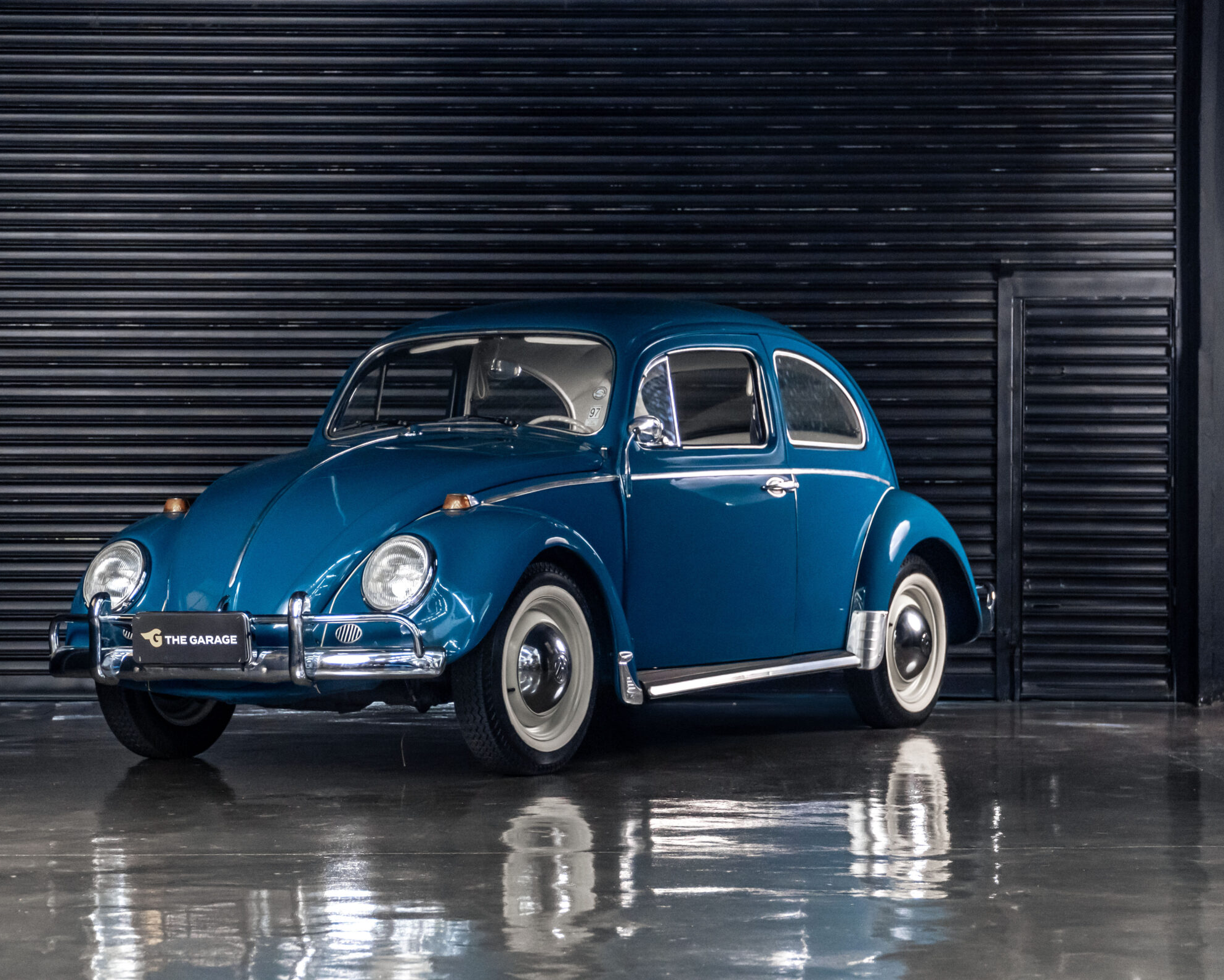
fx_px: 3079
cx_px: 572
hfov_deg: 22.5
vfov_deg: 18.1
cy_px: 489
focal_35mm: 85
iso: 2500
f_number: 4
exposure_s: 1/40
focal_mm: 50
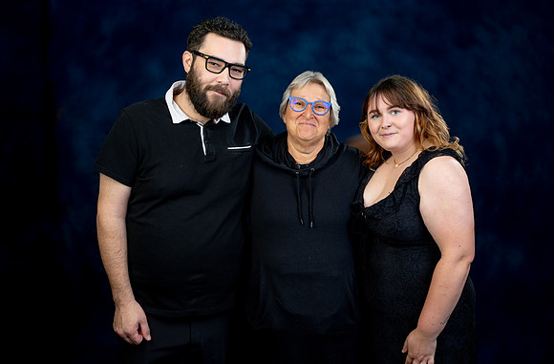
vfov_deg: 34.0
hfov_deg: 49.9
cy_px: 171
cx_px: 290
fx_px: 595
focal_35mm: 39
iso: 200
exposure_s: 1/200
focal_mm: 37
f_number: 4.5
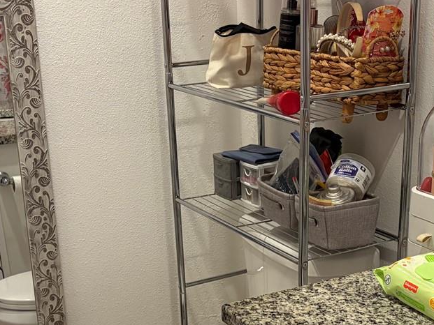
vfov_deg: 21.5
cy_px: 283
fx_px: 840
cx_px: 264
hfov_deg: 28.9
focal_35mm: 67
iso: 125
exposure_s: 1/60
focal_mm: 5.96
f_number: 1.6
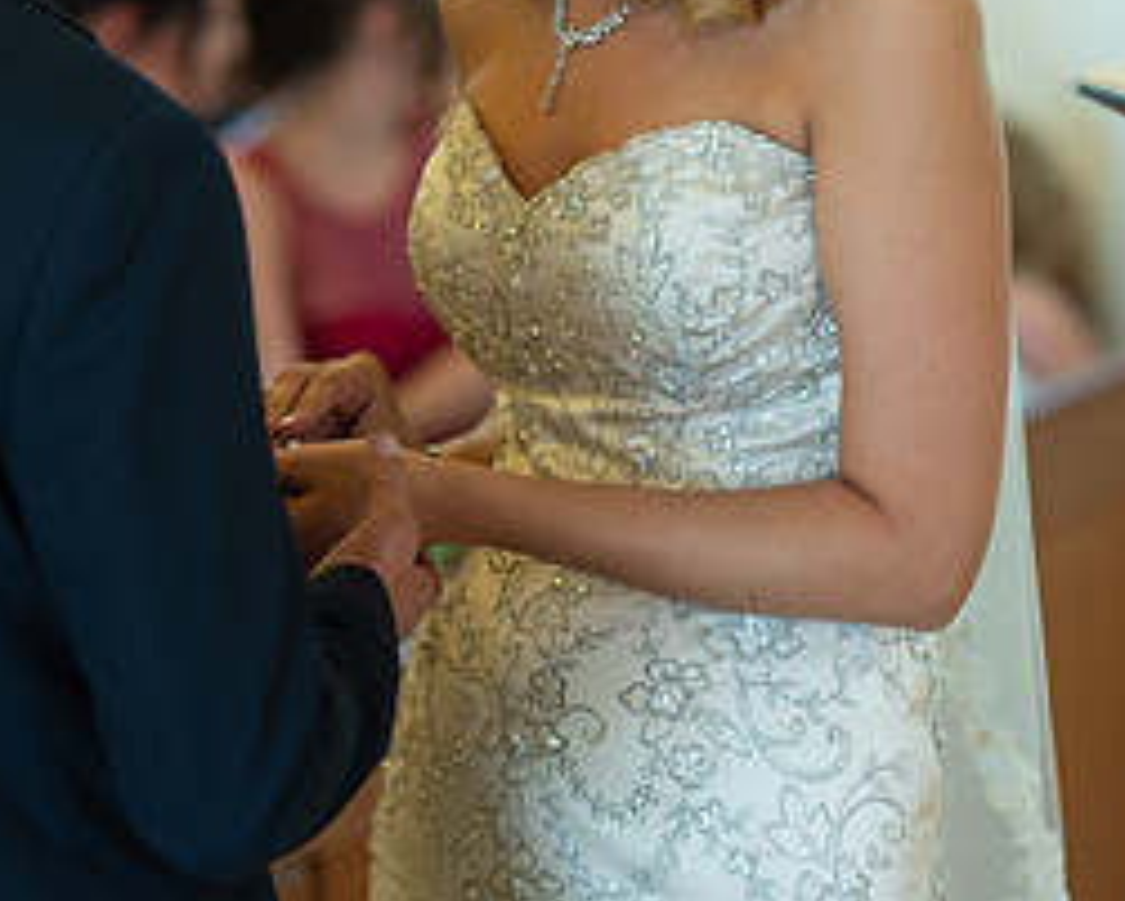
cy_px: 412
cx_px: 350
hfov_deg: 10.5
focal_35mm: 184
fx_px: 6129
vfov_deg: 8.4
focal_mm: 85
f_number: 2
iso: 1000
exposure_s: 1/125
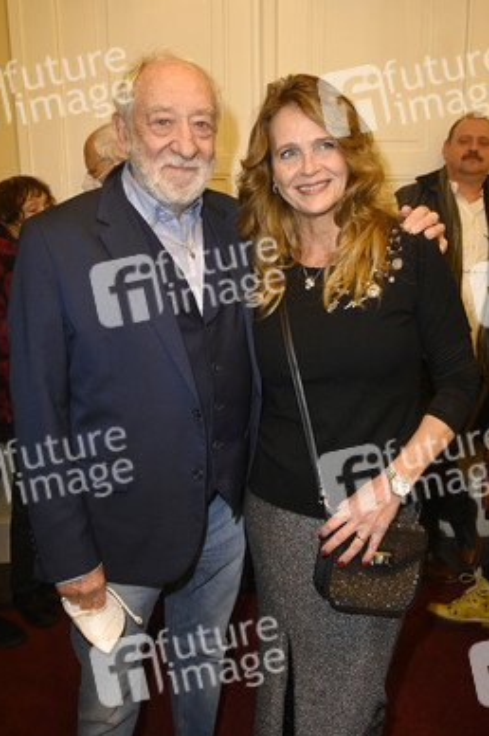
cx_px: 243
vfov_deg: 58.8
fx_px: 653
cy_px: 377
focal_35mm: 32
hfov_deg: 41.0
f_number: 5
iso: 1250
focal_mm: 31
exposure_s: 1/50
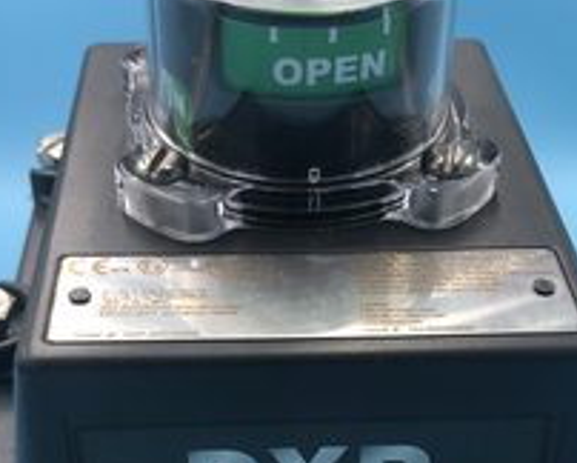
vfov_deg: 27.5
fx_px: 923
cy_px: 383
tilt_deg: -23.7
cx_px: 260
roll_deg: +1.2
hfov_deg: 34.7
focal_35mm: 54
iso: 20
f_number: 1.8
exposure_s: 1/134
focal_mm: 3.99
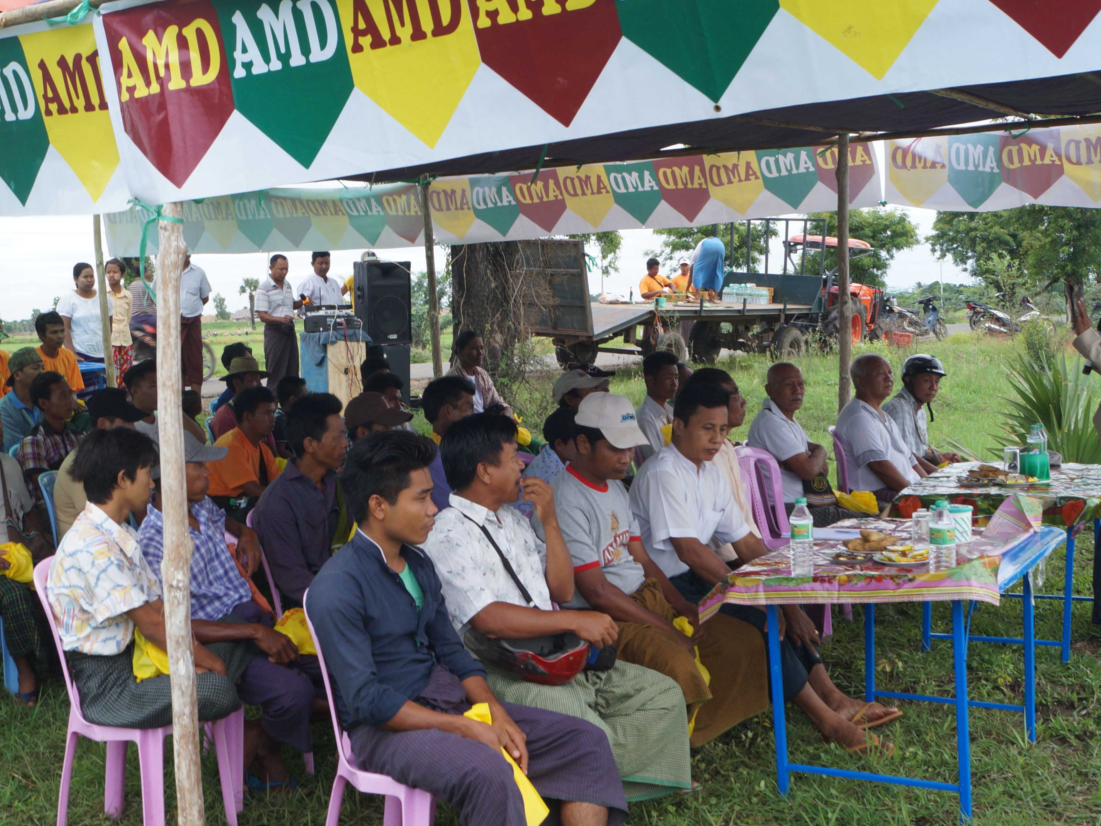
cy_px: 418
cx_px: 422
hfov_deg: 32.1
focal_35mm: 60
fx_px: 1908
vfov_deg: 24.4
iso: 200
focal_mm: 26
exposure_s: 1/100
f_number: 11
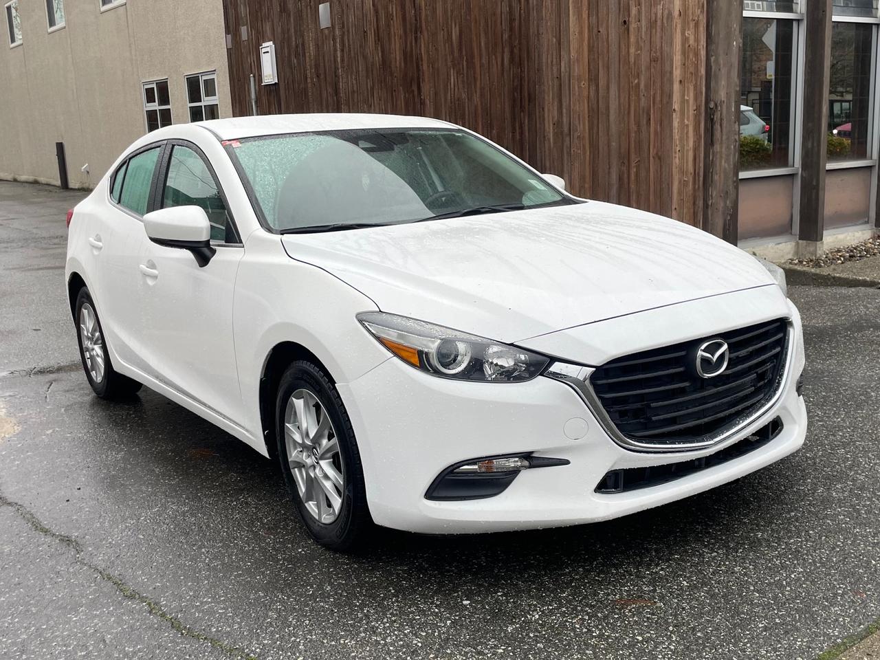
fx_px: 661
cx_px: 440
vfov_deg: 53.1
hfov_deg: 67.3
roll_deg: +3.5
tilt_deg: -12.3
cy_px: 330
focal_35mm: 26
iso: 32
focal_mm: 4.2
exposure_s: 1/341
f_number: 1.6
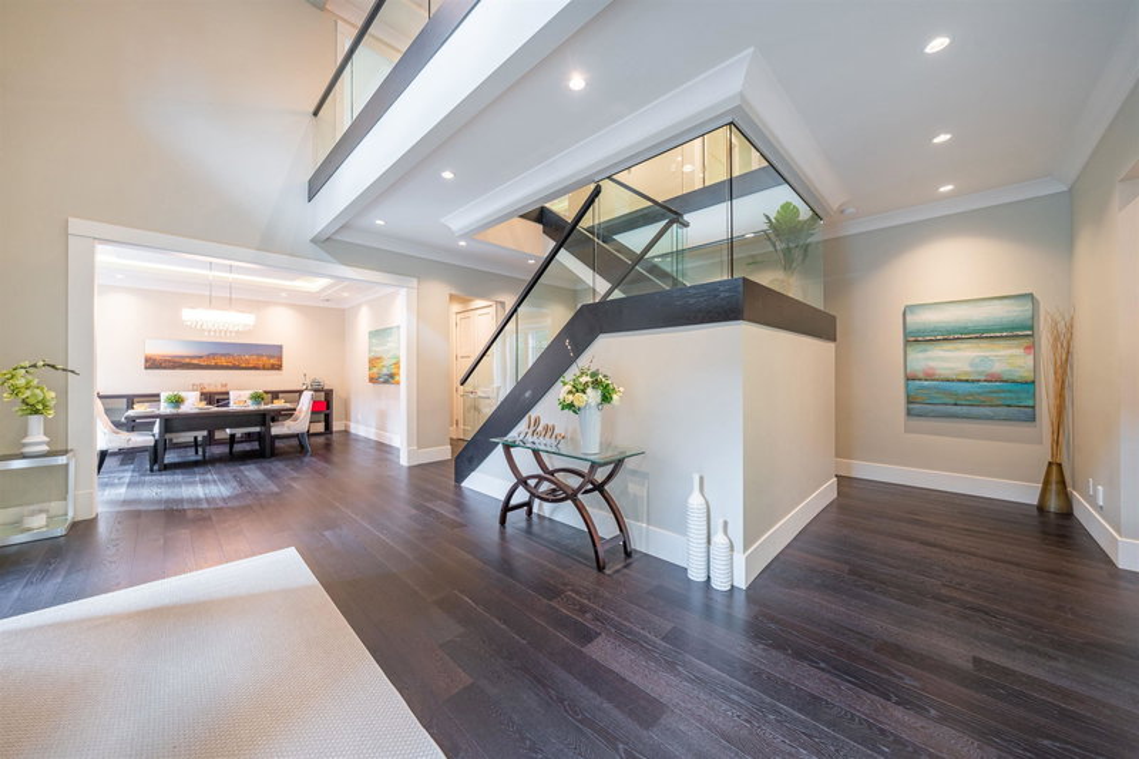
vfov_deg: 90.0
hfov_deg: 112.6
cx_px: 570
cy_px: 380
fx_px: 380
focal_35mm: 12
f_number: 6.3
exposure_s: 1/15
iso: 100
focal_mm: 12
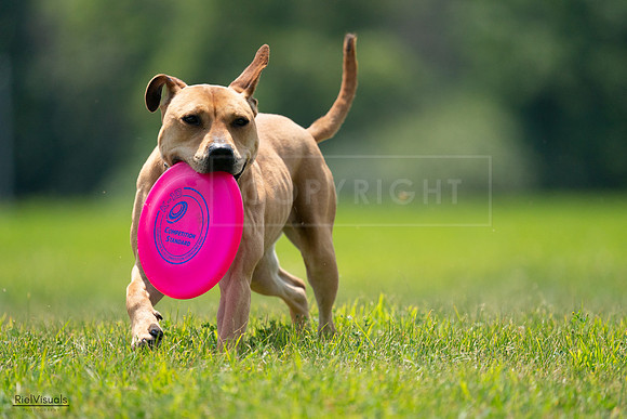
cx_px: 314
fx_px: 10452
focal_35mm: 600
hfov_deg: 3.4
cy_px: 210
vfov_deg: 2.3
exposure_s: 1/4000
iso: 1250
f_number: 6.3
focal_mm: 600
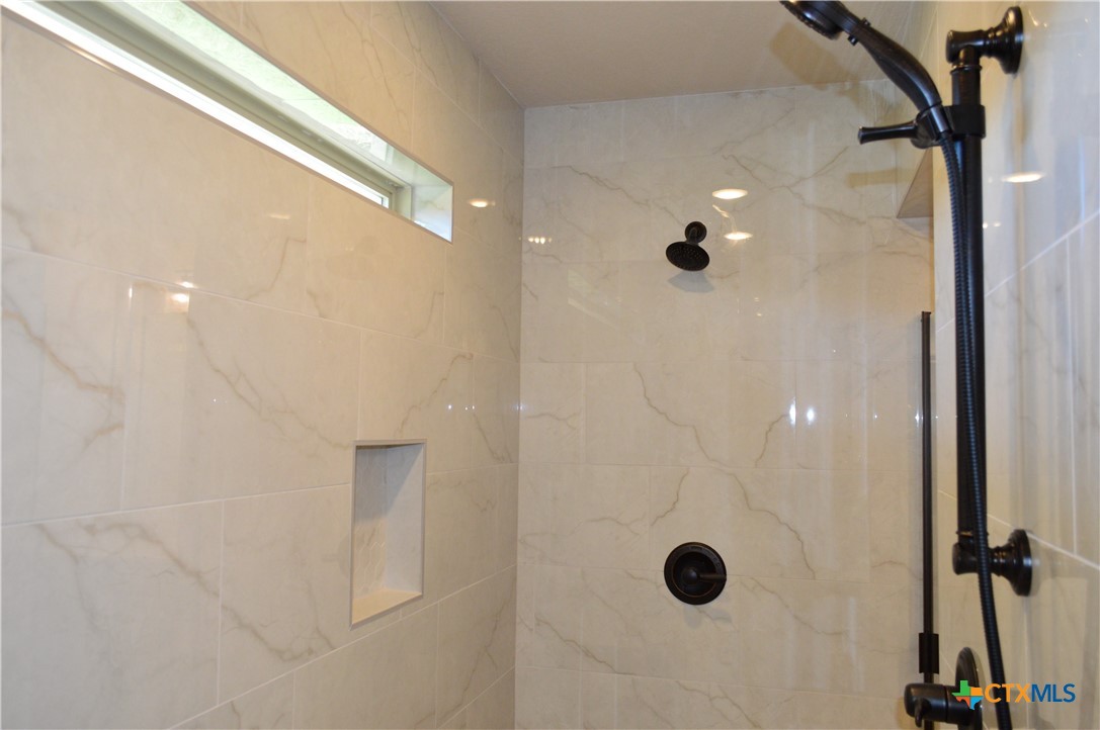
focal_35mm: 27
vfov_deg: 47.8
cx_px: 550
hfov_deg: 67.4
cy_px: 365
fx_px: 824
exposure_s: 1/125
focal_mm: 18
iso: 800
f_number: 5
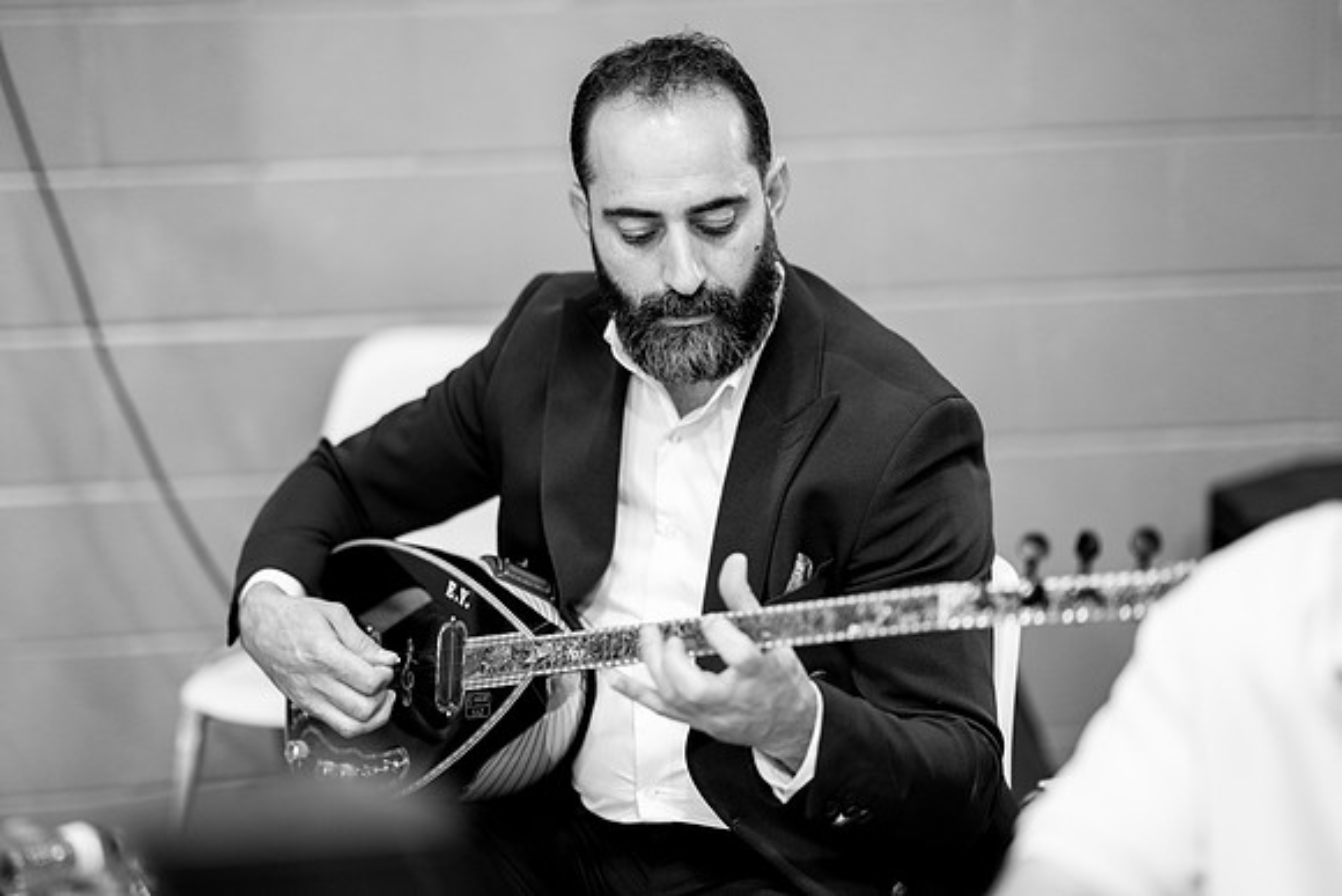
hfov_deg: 22.0
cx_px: 637
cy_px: 450
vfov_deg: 14.8
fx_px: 3456
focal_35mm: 93
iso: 640
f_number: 1.4
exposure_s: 1/200
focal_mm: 85
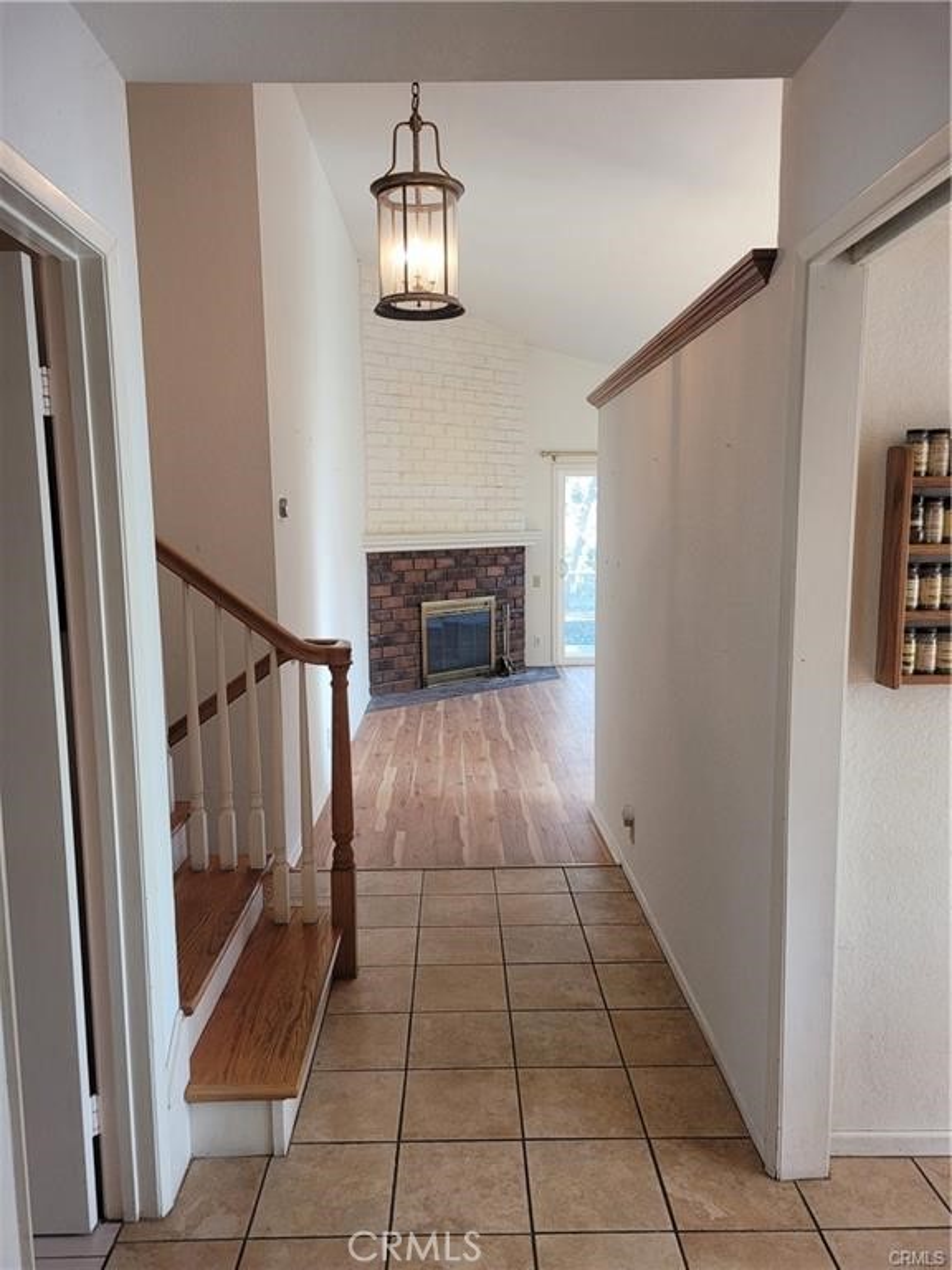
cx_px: 476
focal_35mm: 26
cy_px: 635
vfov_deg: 67.3
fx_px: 953
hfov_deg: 53.1
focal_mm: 5.4
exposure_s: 1/120
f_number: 1.8
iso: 200
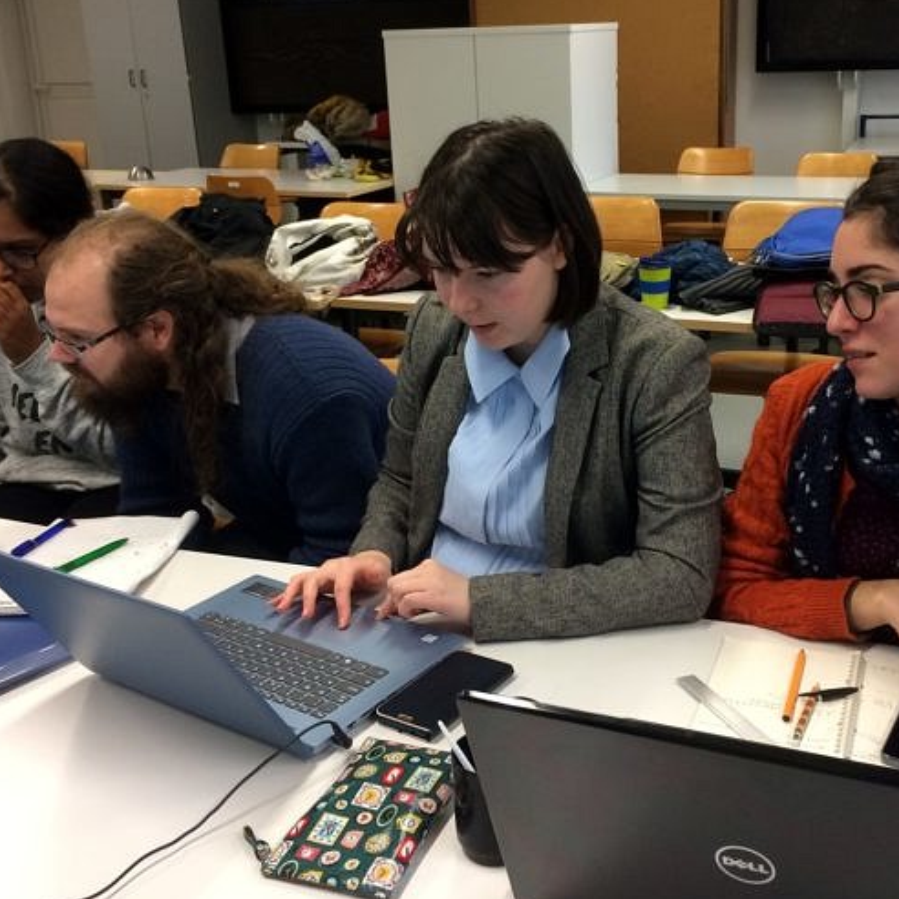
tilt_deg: -19.7
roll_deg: +2.4
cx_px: 535
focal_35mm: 40
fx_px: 1175
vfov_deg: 41.8
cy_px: 398
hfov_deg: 41.7
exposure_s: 1/33
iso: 160
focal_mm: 4.15
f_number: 2.2
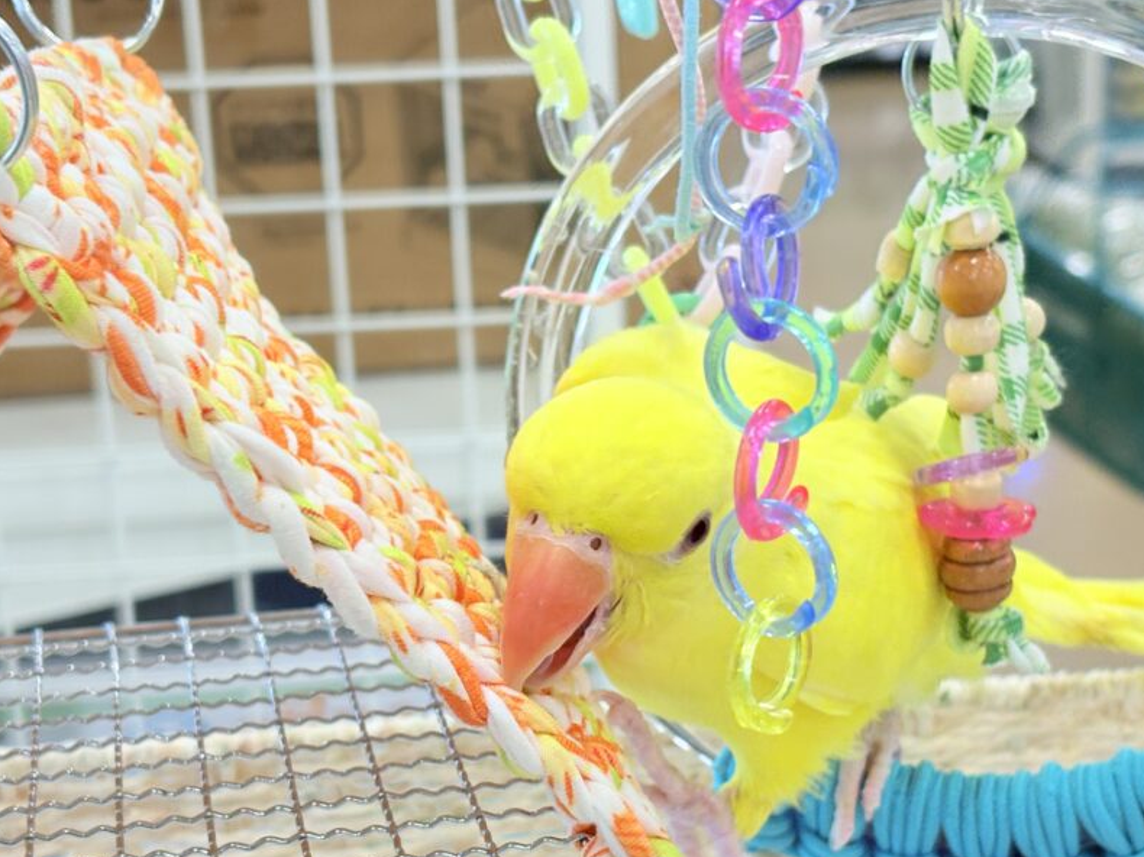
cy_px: 601
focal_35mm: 79
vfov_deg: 18.6
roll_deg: +4.0
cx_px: 633
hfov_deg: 24.7
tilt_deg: -17.5
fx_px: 2610
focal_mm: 5.96
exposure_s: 1/100
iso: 80
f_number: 1.6
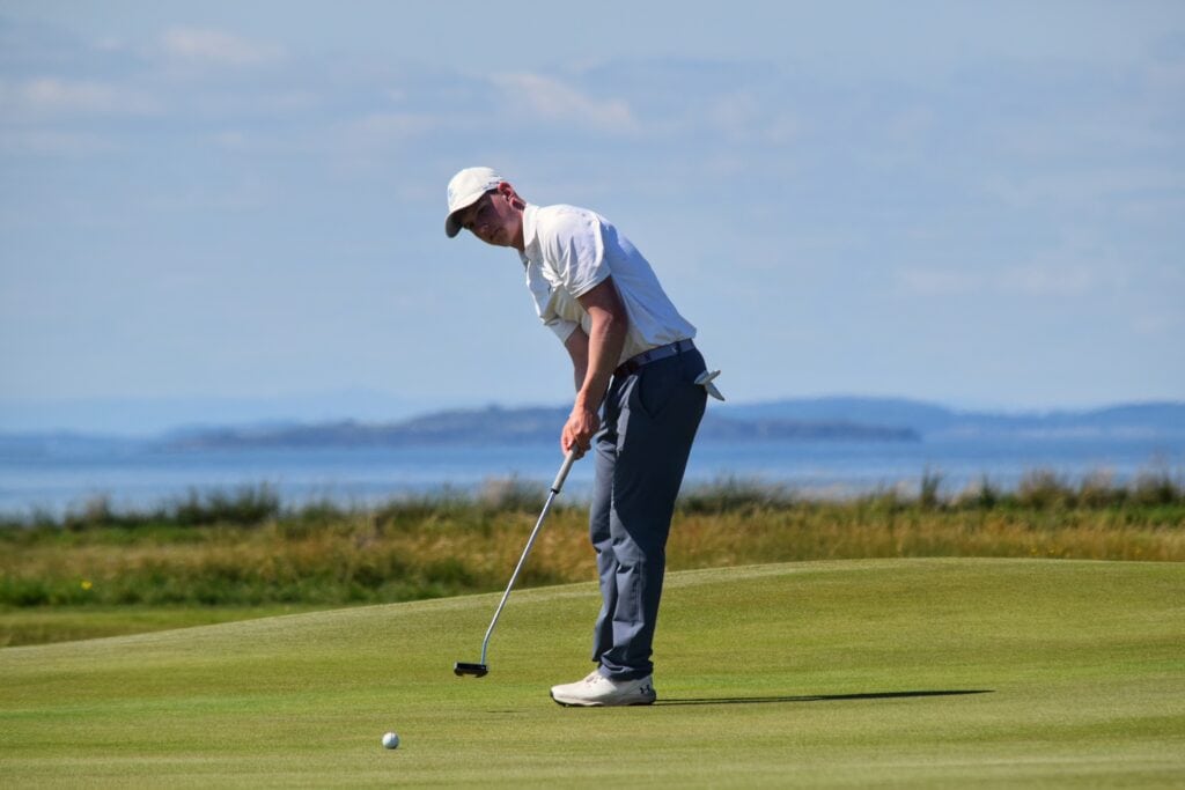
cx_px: 592
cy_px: 395
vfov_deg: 3.8
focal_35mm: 360
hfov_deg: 5.7
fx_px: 11851
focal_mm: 240
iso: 400
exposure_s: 1/2000
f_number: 7.1
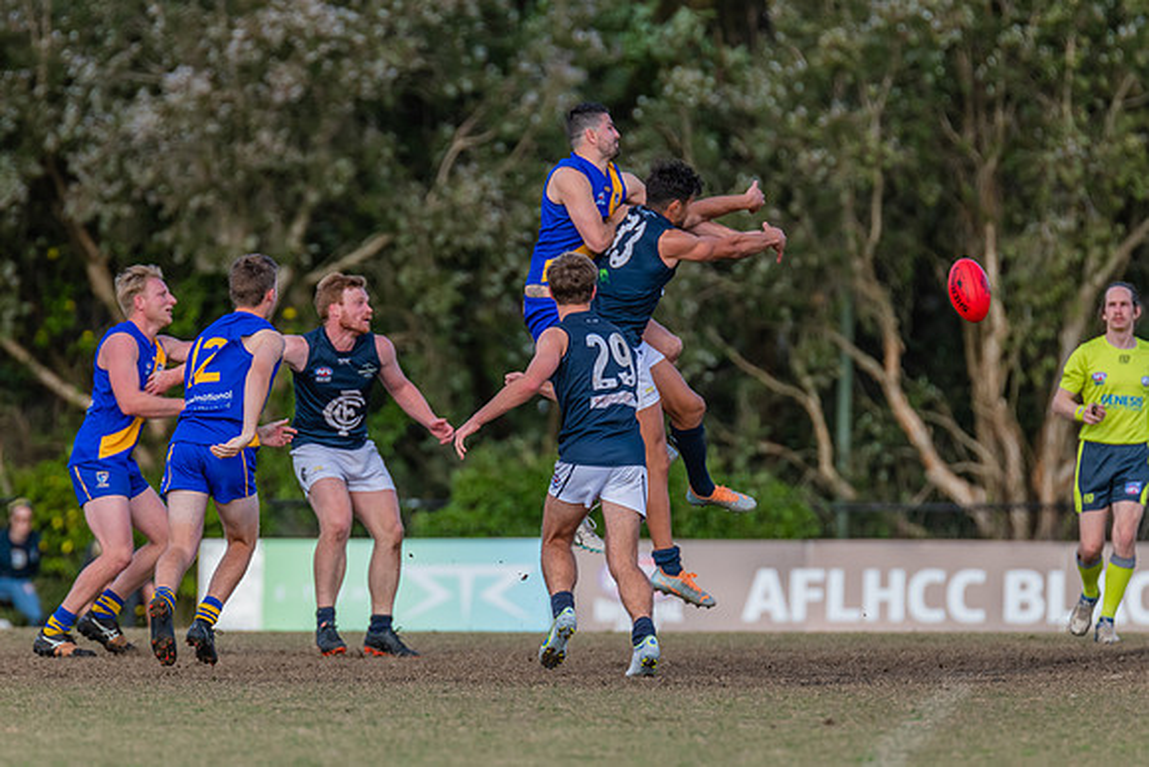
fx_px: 13968
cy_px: 340
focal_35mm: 438
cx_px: 509
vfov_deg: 3.1
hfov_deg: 4.7
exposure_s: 1/2000
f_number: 5
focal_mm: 380
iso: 800
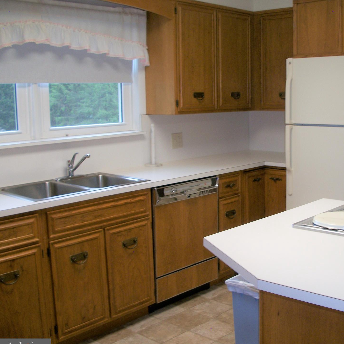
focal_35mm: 44
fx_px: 495
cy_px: 175
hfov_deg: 37.8
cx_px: 236
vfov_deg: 38.3
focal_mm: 6.3
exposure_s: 1/30
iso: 80
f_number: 3.1
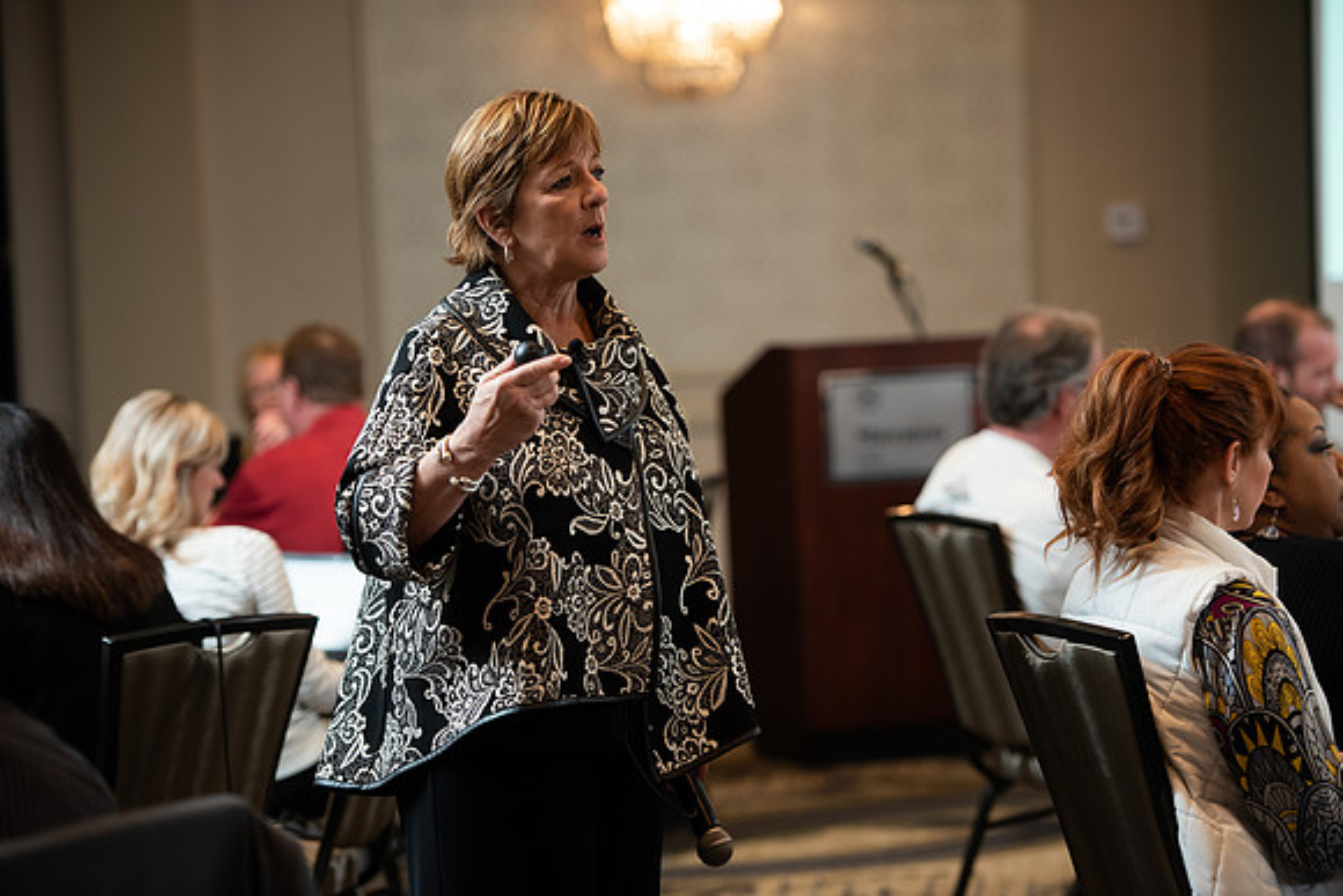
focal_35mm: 120
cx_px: 672
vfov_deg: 11.4
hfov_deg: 17.1
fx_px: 4478
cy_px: 448
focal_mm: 120
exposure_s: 1/160
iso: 1000
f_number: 3.2
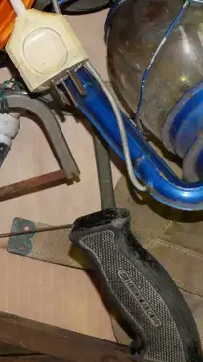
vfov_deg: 12.7
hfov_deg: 7.2
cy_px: 99
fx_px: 1618
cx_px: 47
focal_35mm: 169
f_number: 5.6
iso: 3200
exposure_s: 1/125
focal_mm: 28
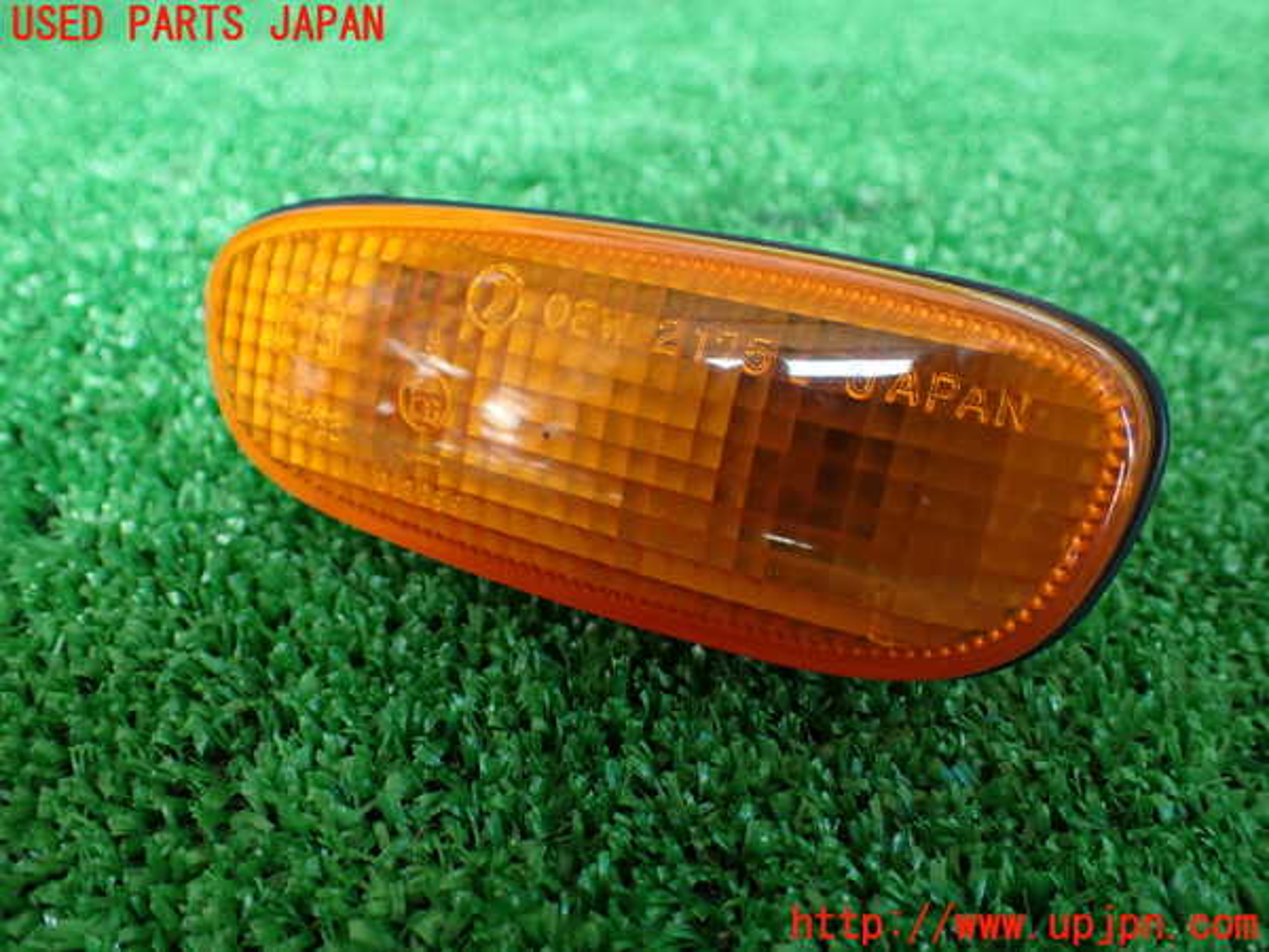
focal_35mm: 30
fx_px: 1100
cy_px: 476
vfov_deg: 46.8
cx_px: 634
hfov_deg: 60.0
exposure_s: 1/125
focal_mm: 5.4
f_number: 2.3
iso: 320
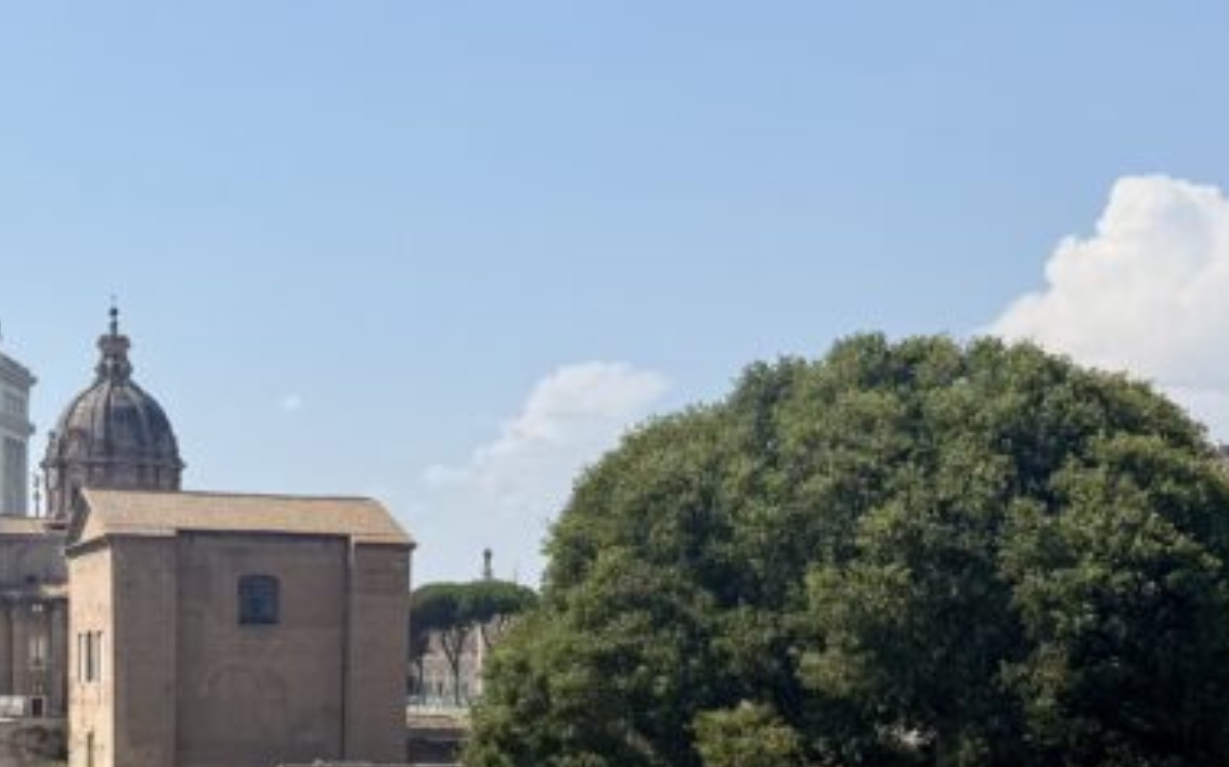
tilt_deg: -2.3
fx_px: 2310
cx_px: 286
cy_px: 803
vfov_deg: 18.3
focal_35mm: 69
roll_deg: -0.7
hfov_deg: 29.3
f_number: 1.78
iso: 80
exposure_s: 1/5319
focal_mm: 6.76
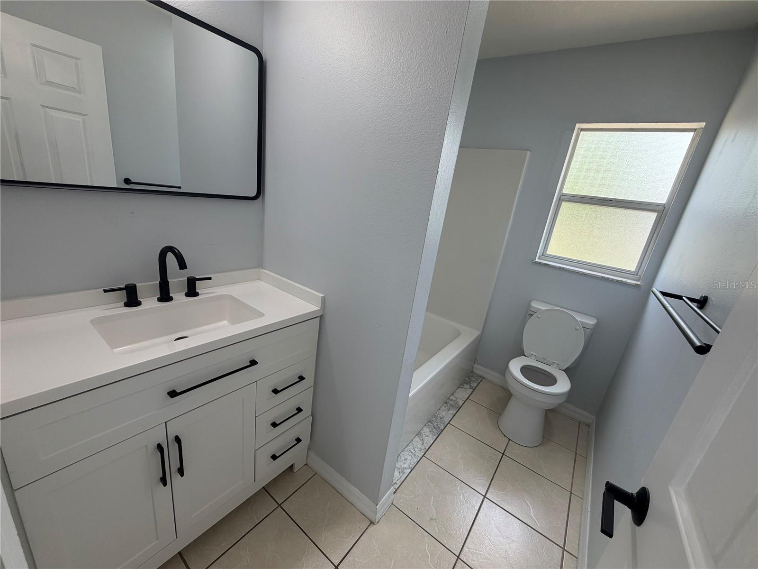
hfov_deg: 102.1
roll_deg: -7.6
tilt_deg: -18.0
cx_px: 379
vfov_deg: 85.7
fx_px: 307
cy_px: 284
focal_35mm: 14
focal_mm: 2.22
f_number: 2.2
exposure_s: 1/120
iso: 80
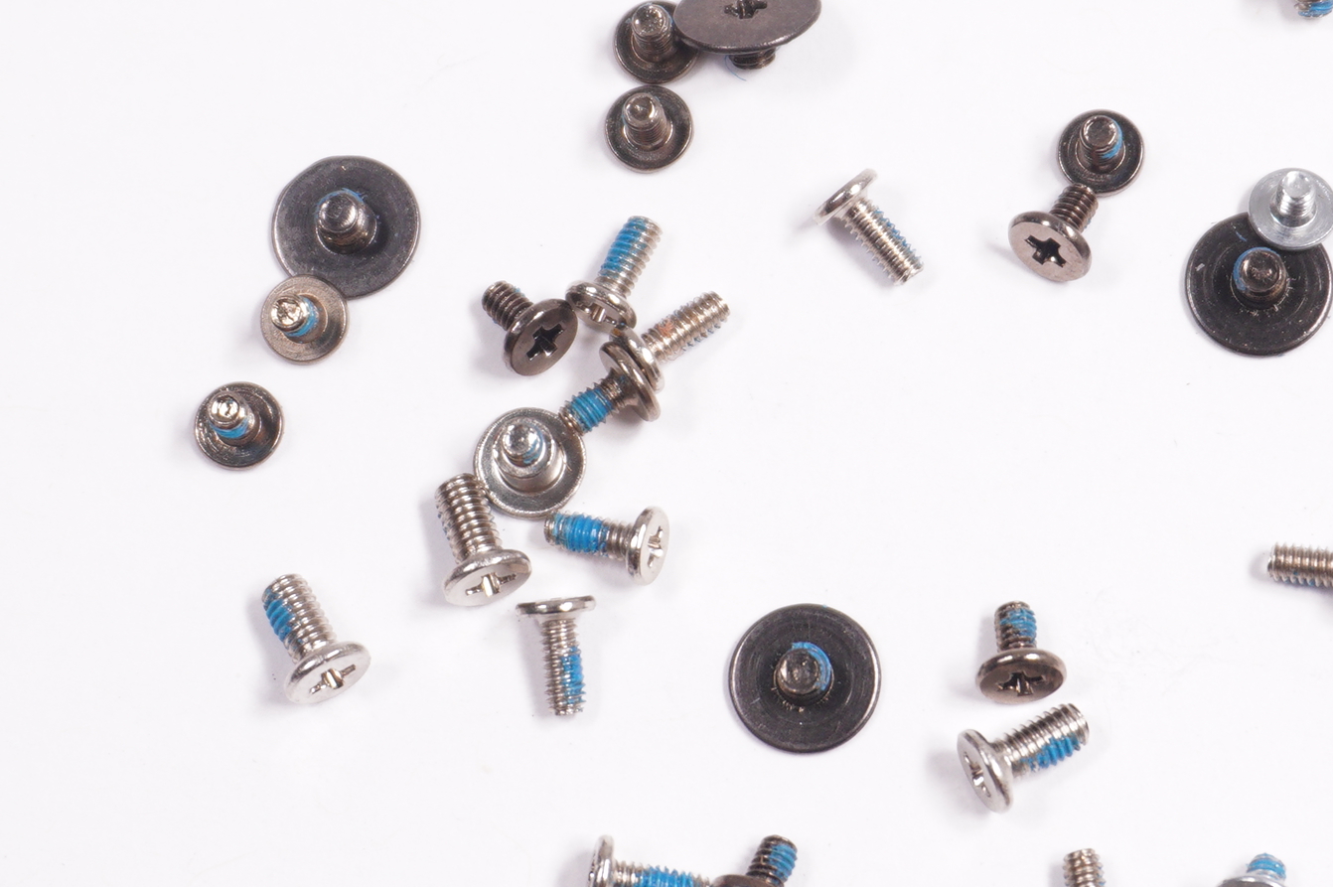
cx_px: 993
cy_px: 333
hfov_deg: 16.8
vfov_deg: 11.3
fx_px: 4477
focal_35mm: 121
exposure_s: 1/160
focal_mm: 36
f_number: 5.6
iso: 400
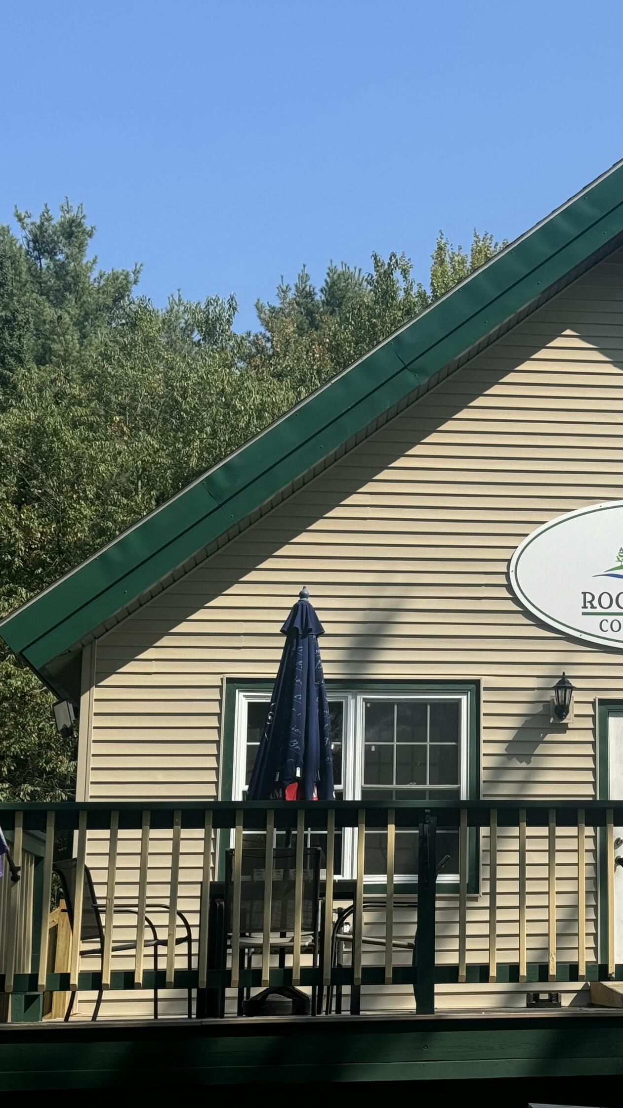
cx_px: 622
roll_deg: +0.8
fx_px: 2055
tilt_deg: +12.4
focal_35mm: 70
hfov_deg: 16.9
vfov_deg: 30.2
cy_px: 553
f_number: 1.78
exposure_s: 1/3425
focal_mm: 6.76
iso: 64
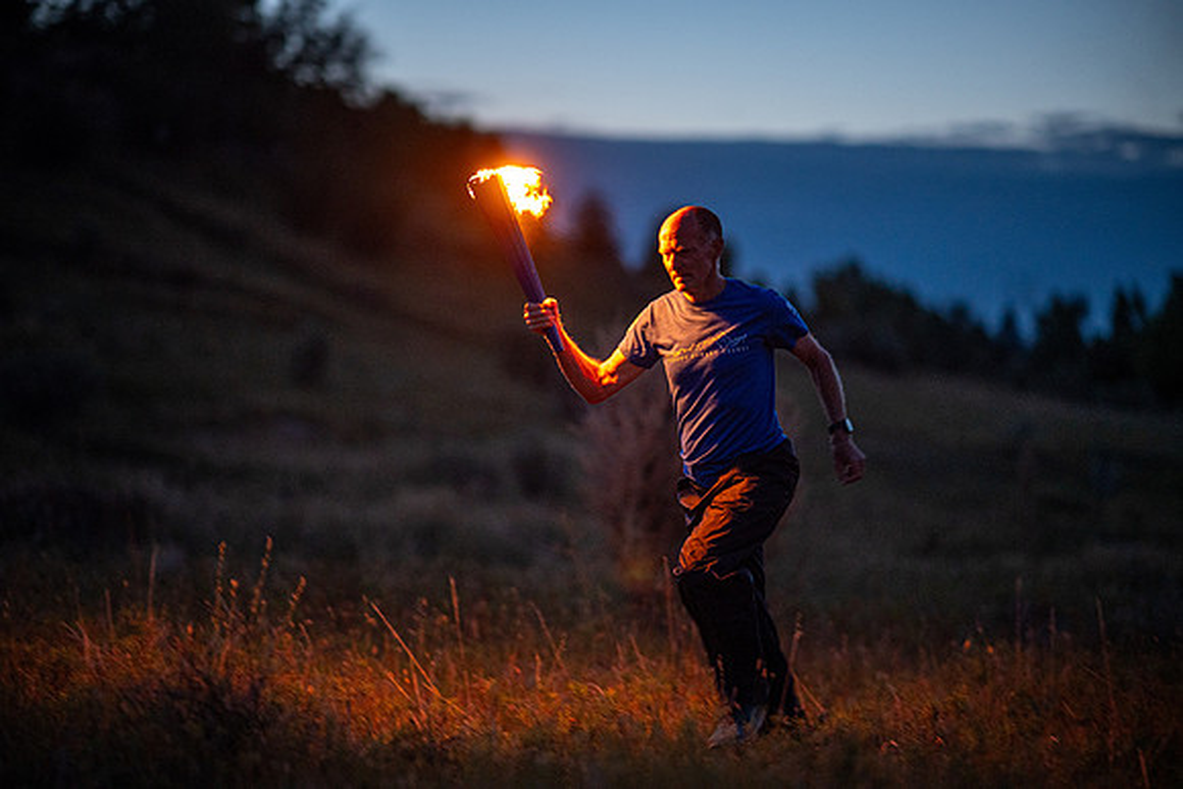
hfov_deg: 19.5
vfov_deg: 13.0
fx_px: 3451
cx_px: 592
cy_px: 394
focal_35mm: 105
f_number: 1.4
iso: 1600
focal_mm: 105
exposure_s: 1/100
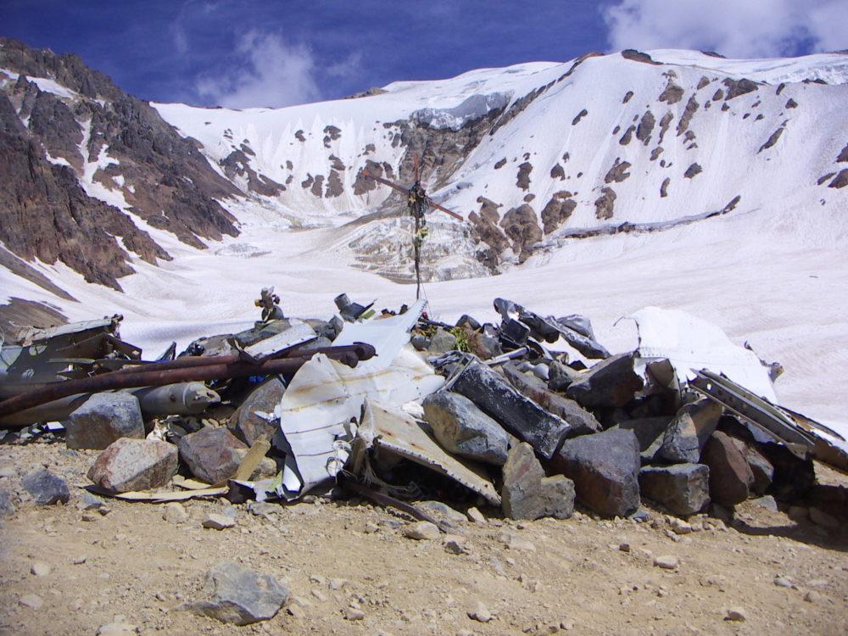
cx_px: 424
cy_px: 318
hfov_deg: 51.4
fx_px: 882
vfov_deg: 39.7
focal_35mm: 36
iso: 50
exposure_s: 1/500
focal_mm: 4.7
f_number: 6.7
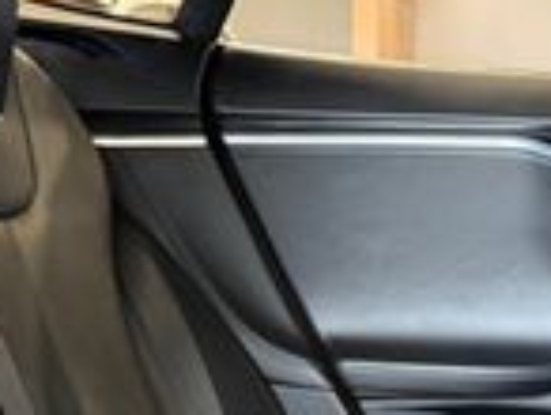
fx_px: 1674
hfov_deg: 18.6
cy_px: 445
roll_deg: +0.5
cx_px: 185
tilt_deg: -11.9
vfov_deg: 13.9
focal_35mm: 105
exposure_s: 1/40
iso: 1000
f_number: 1.78
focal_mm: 6.76
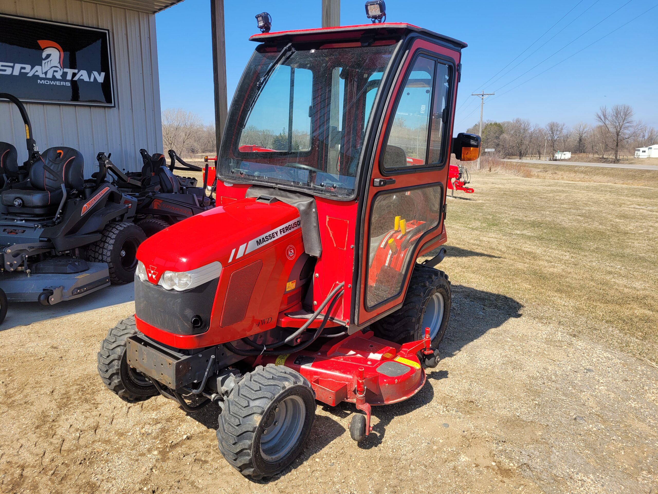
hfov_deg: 67.3
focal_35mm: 26
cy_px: 247
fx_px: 494
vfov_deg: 53.1
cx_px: 329
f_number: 1.8
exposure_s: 1/1672
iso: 40
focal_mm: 5.4
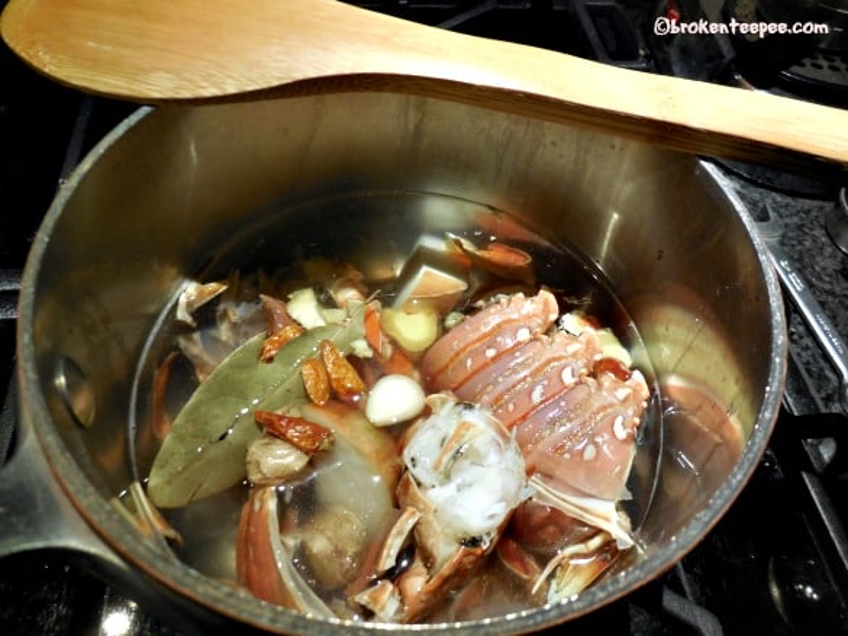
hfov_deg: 69.4
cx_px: 424
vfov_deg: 54.9
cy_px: 318
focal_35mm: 25
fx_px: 613
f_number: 3.1
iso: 360
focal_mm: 4.5
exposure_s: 1/30
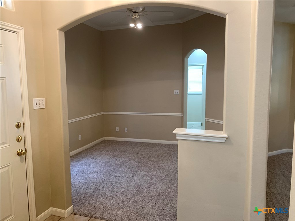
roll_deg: +0.1
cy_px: 110
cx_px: 148
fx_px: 222
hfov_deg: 67.3
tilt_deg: -3.2
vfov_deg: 53.1
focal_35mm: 26
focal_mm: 4.25
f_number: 1.8
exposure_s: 1/60
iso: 160
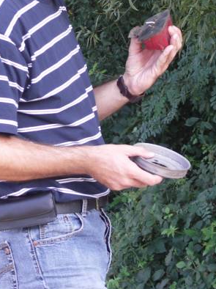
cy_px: 50
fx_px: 1574
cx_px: 69
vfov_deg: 10.4
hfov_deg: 7.8
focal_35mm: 189
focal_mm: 24.1
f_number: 3.5
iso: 100
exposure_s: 1/60
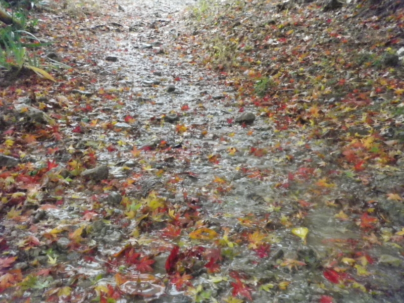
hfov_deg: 52.6
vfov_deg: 40.7
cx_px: 202
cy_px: 152
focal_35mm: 35
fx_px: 408
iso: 800
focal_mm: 6.2
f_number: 3.8
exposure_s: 1/20
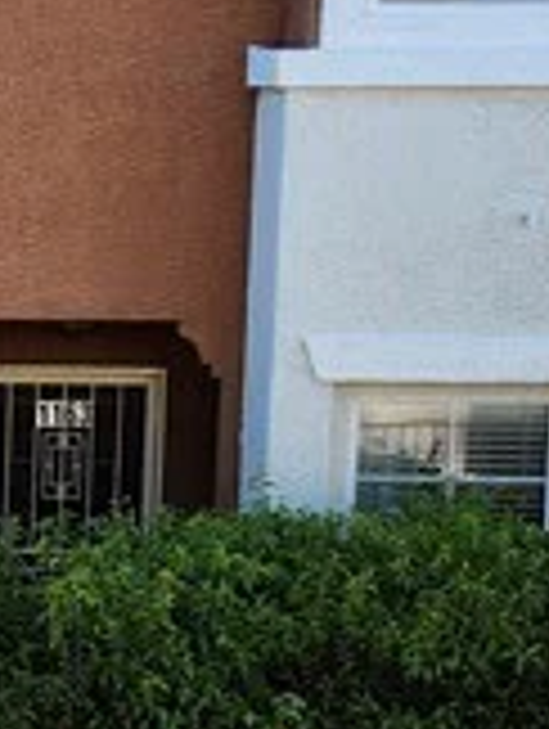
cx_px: -626
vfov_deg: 13.6
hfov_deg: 9.4
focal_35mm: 145
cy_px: 540
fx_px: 3058
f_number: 1.8
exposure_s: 1/324
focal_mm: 5.54
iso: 25
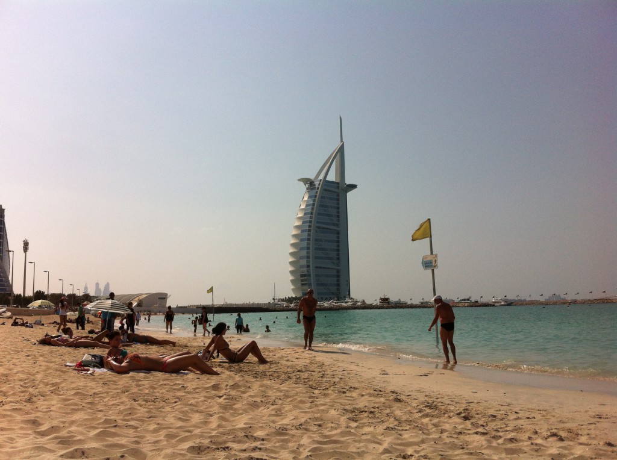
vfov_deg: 40.6
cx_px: 308
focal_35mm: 35
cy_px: 230
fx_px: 623
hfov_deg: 52.7
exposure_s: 1/6033
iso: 80
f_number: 2.8
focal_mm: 3.85
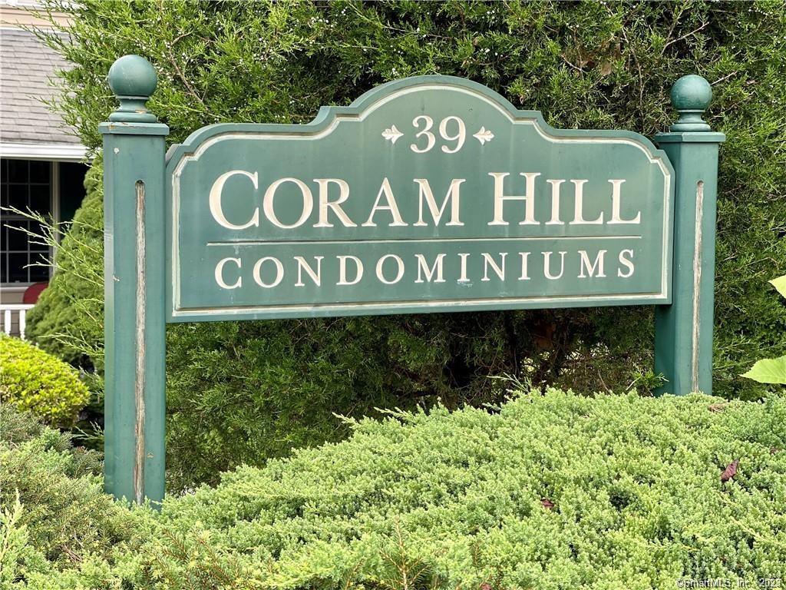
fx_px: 1453
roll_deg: -2.1
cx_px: 393
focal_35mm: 64
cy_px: 295
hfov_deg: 30.3
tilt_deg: -5.1
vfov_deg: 22.9
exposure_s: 1/123
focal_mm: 7.5
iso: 20
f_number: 2.2
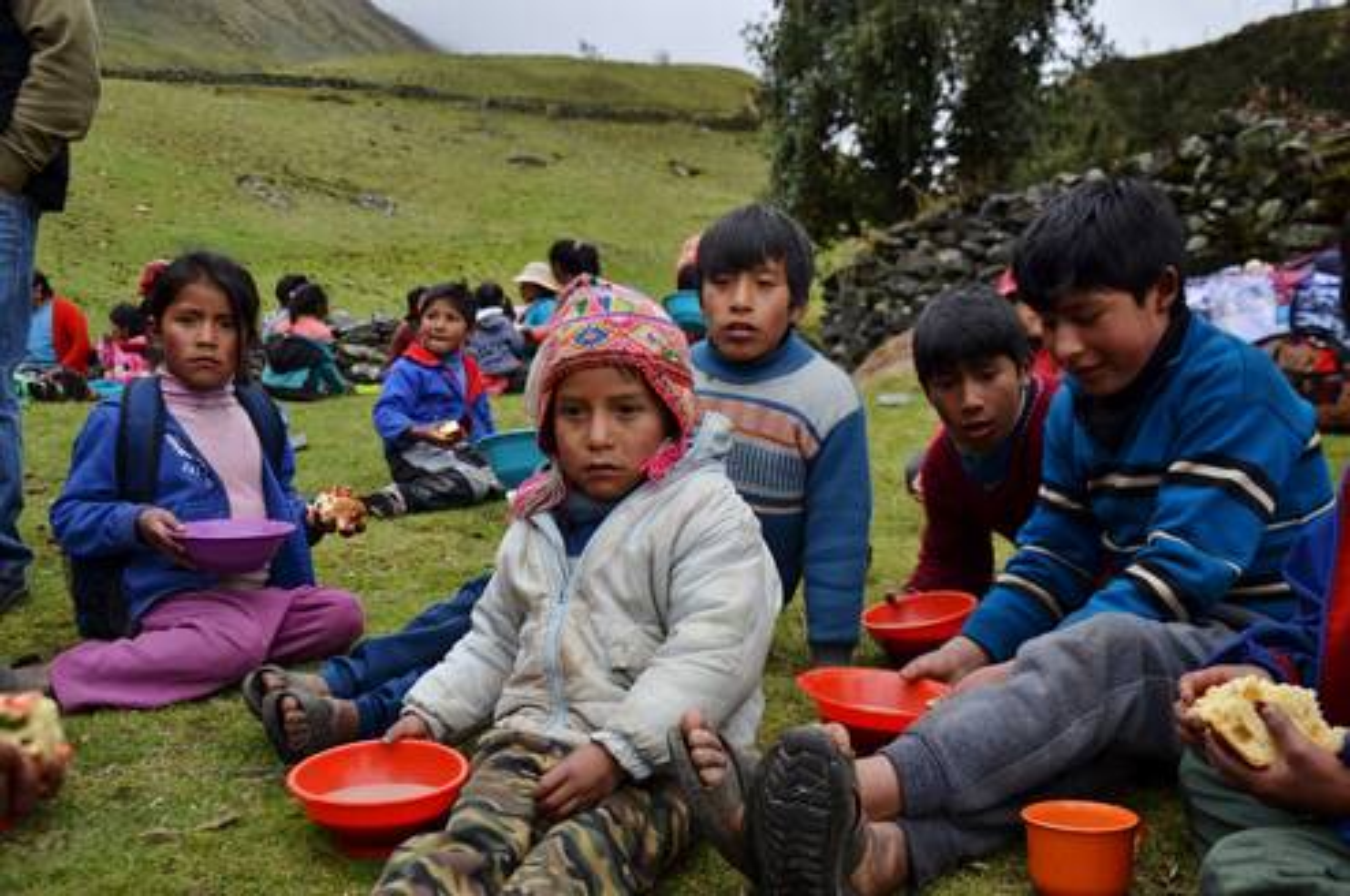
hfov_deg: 57.3
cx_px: 675
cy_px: 448
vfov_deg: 39.9
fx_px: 1236
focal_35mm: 33
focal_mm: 22
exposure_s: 1/400
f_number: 3.8
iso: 100
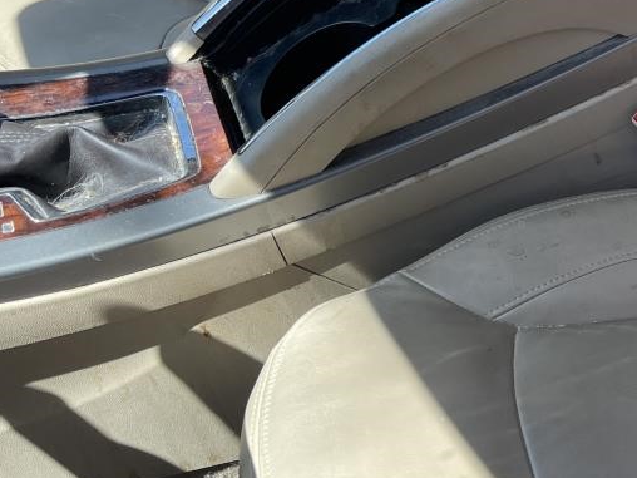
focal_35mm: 63
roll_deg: +0.4
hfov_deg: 26.9
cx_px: 777
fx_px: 1159
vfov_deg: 23.3
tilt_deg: -42.6
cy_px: 203
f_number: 1.6
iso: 32
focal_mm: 5.1
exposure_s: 1/476
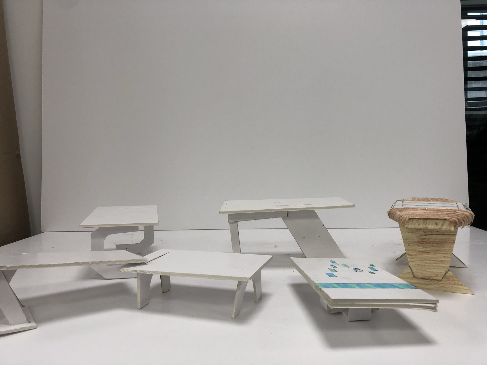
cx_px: 244
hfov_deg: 63.4
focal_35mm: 28
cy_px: 182
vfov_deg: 49.7
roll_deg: +2.5
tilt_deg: -3.7
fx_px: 394
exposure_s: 1/50
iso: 25
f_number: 1.8
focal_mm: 4
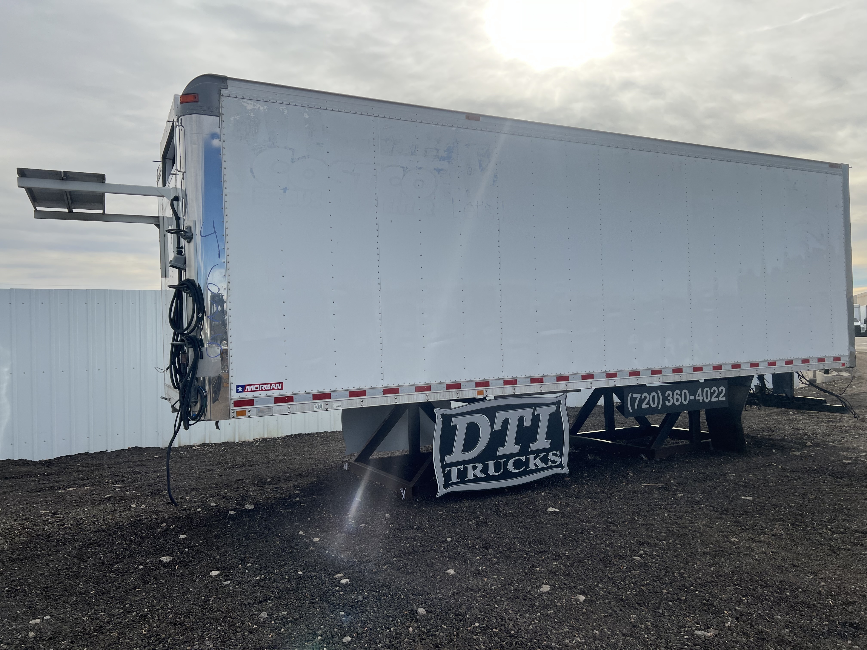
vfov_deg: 53.1
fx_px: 651
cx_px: 434
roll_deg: +1.9
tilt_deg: +0.3
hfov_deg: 67.3
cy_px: 325
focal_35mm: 26
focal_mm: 5.7
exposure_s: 1/4444
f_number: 1.5
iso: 50
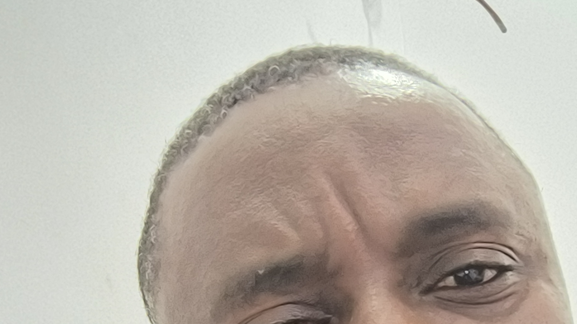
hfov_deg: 31.5
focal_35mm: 66
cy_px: 453
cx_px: 406
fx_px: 1010
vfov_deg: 16.9
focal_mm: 3.26
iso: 800
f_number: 2.45
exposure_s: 1/20
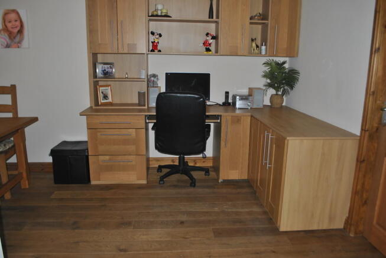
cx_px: 193
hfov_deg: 67.3
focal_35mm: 27
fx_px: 290
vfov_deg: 48.0
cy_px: 129
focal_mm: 18
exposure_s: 1/13
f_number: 4
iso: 100
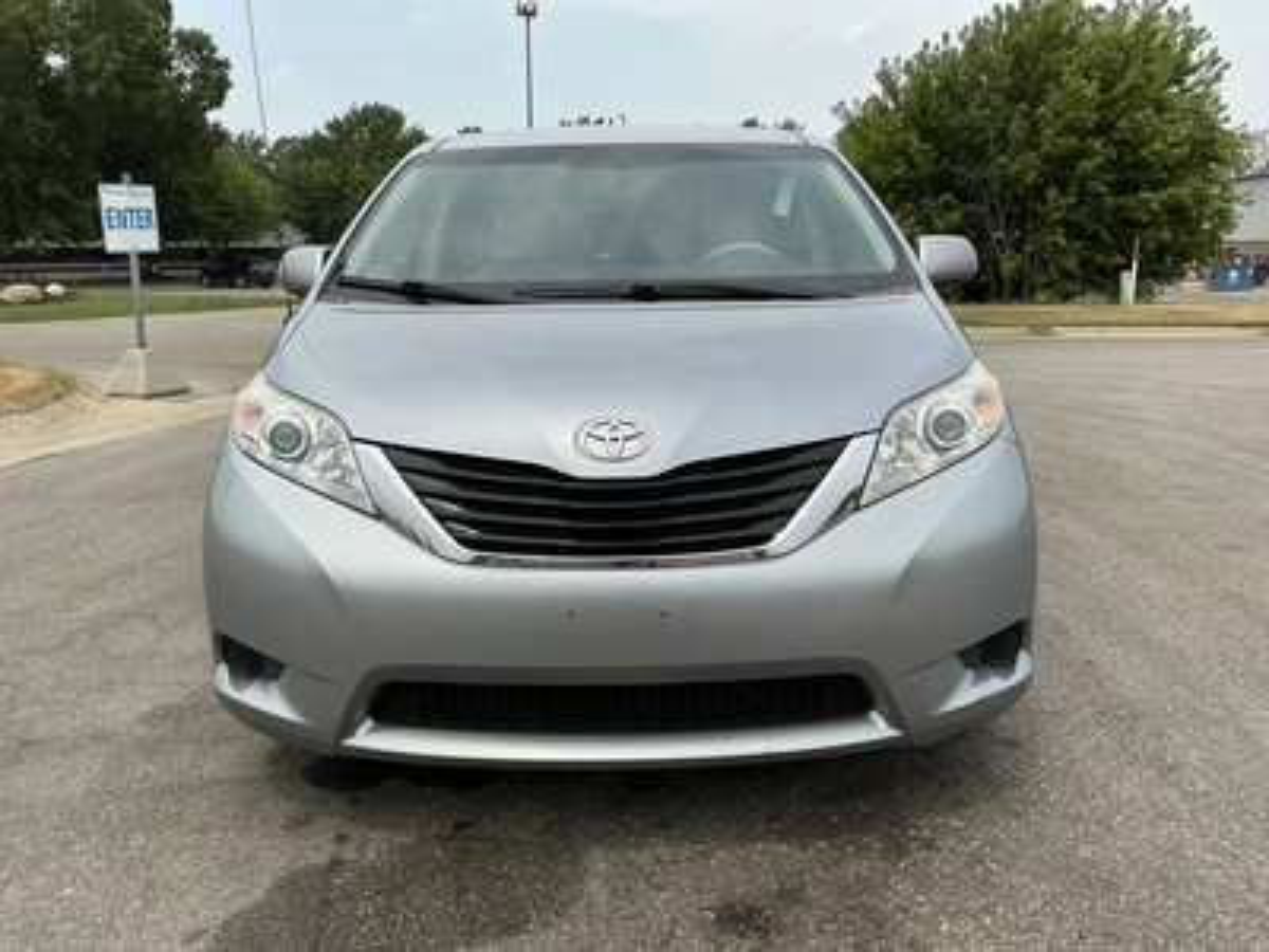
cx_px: 634
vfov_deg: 49.7
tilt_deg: -8.0
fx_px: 1026
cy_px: 476
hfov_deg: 63.4
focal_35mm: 28
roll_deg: -0.9
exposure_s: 1/2227
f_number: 1.8
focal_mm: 3
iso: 25
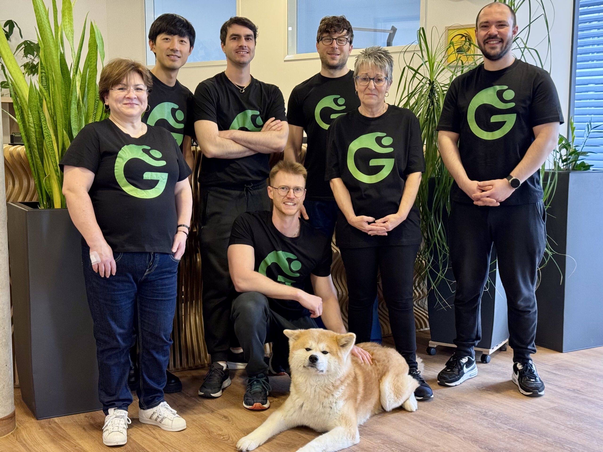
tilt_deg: -7.1
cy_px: 226
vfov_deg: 30.3
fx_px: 836
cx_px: 302
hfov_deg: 39.7
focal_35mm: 48
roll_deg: +0.3
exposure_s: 1/50
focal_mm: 6.76
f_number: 1.78
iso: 250
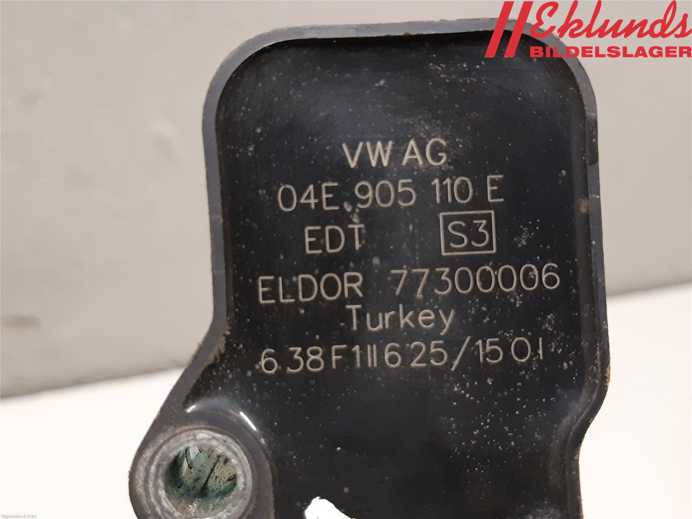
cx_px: 346
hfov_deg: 67.3
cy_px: 260
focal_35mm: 26
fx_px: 520
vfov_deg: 53.1
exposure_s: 1/33
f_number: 1.7
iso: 250
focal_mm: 3.93
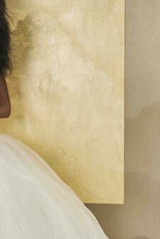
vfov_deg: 9.7
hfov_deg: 6.5
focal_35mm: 211
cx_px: -18
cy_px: 171
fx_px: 1405
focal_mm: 70
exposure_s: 1/160
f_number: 5.6
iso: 800
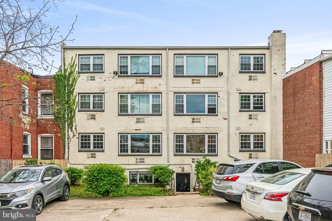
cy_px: 110
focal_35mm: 30
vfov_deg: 43.6
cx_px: 166
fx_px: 277
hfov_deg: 61.9
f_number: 8
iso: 400
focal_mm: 20
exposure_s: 1/1250
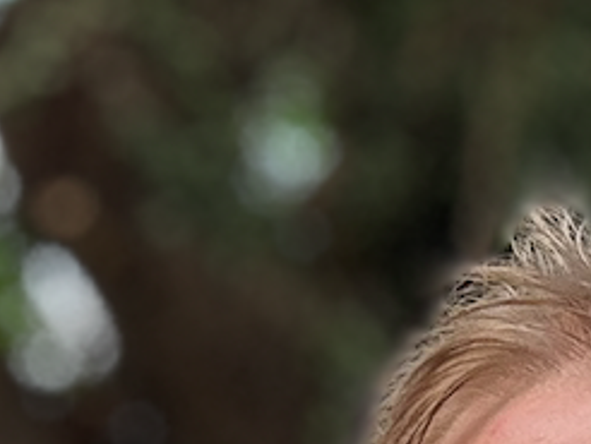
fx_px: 2666
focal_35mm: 156
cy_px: 727
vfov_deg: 9.2
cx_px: 632
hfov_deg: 12.5
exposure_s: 1/121
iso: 40
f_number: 1.9
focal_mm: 2.69
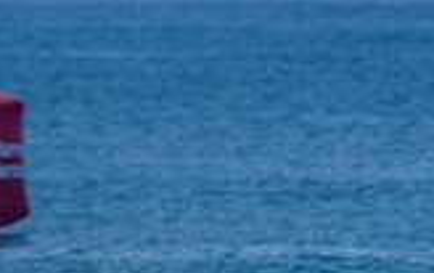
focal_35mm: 1798
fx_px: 21296
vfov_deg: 0.7
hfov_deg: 1.2
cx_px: -257
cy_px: 425
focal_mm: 500
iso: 160
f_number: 5.6
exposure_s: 1/2000
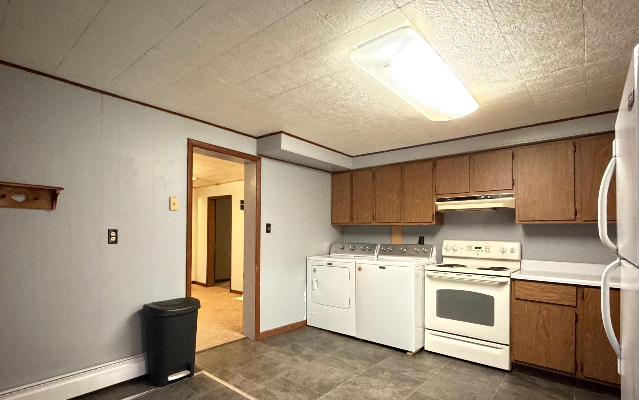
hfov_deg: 90.9
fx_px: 313
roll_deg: -1.8
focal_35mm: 18
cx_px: 291
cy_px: 228
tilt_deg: +1.1
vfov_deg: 64.7
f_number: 2.2
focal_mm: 2.22
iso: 1600
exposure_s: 1/30
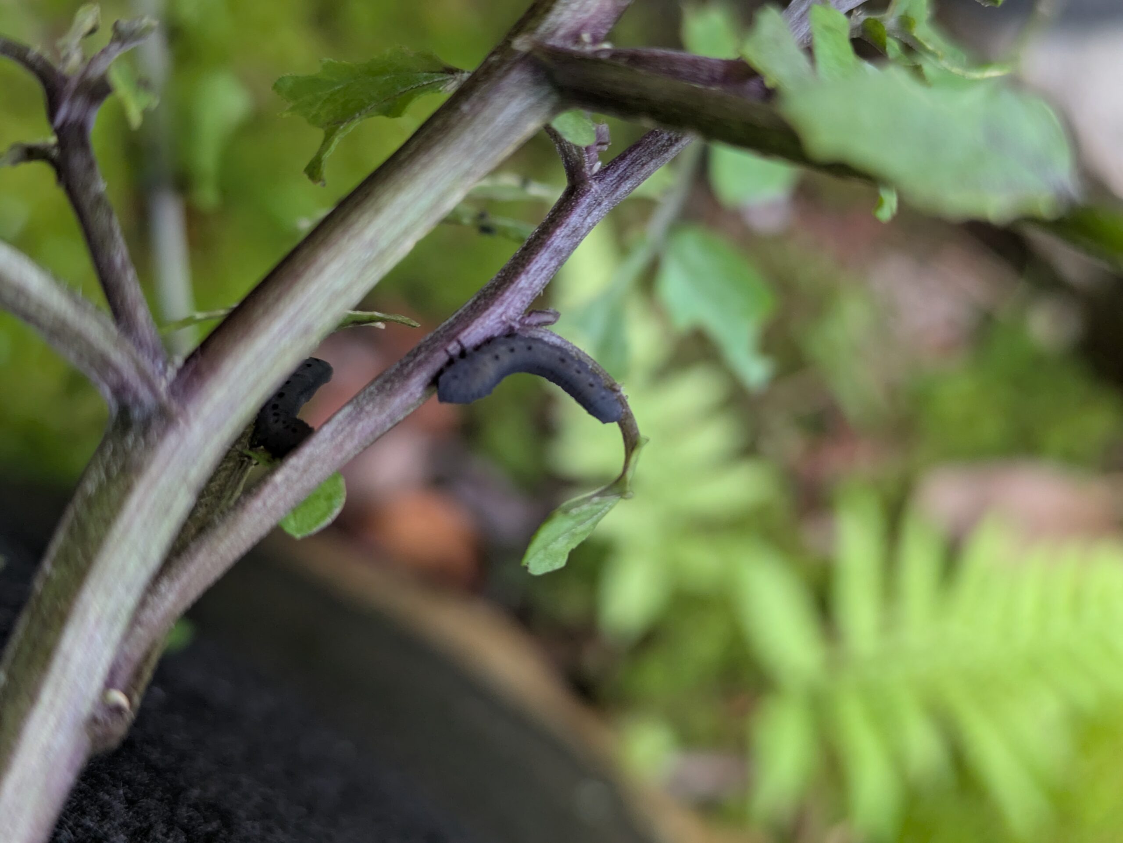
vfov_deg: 28.6
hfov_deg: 37.5
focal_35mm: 51
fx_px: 1655
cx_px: 562
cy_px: 422
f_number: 1.89
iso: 106
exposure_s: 1/120
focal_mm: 5.43
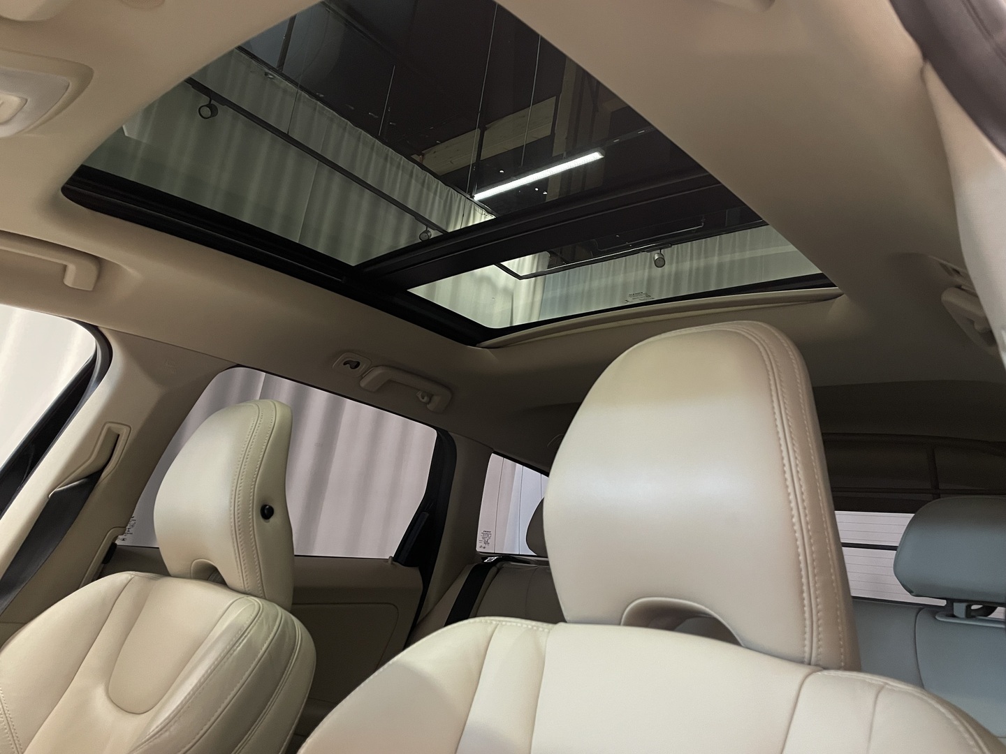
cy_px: 377
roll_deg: -8.3
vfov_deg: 53.1
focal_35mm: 26
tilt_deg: +15.8
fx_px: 756
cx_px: 503
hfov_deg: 67.3
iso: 500
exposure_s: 1/33
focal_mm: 4.2
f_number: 1.6
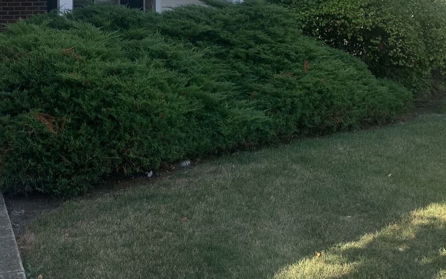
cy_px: -3
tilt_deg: +3.0
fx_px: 583
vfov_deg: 25.5
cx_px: 118
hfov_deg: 40.8
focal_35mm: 48
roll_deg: +1.1
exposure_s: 1/754
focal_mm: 4.25
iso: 25
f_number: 1.8
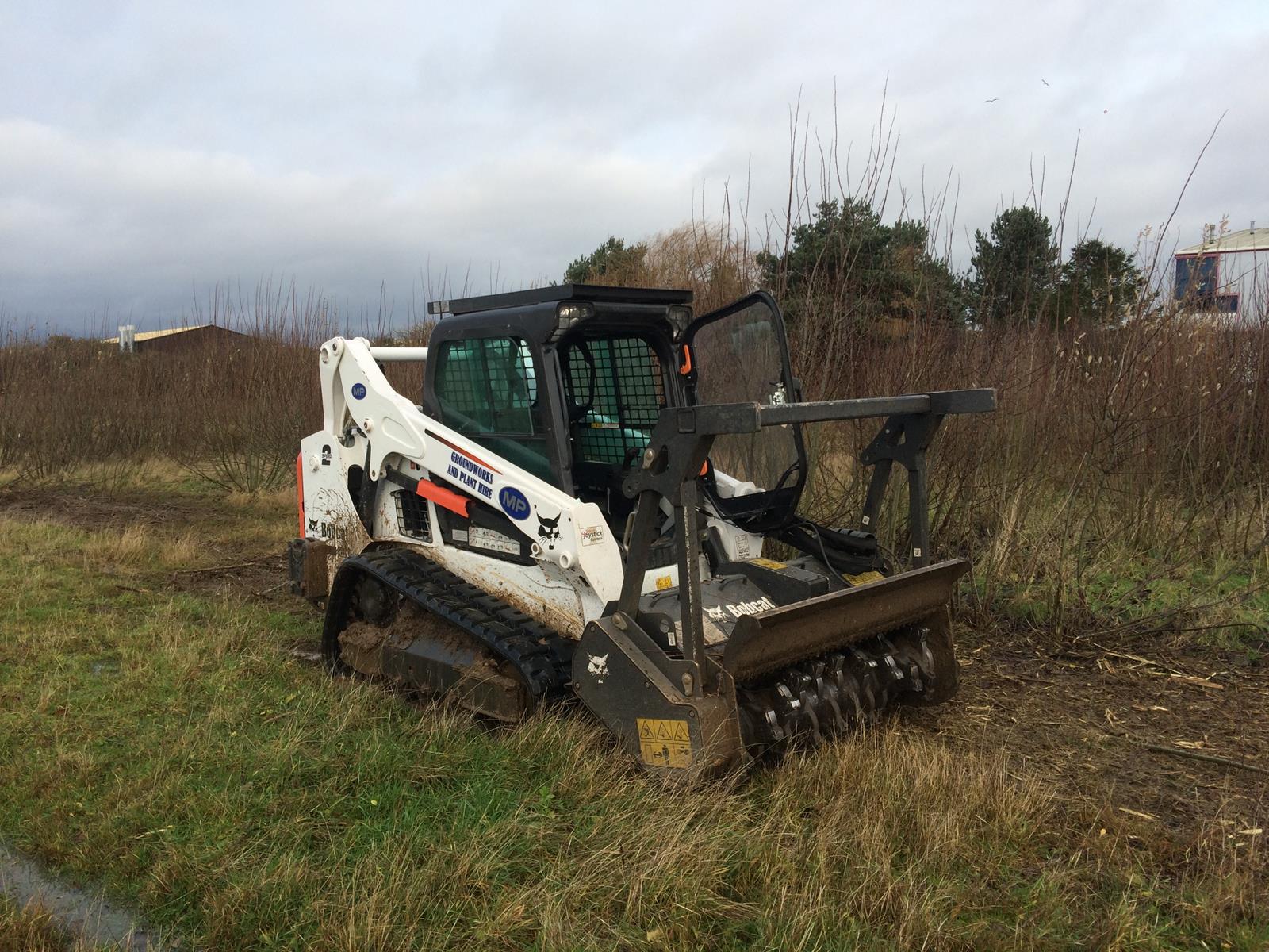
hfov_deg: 61.7
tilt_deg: -6.5
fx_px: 1063
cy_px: 476
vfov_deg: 48.2
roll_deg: -0.3
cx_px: 634
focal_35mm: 29
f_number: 2.2
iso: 32
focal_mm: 4.15
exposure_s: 1/208
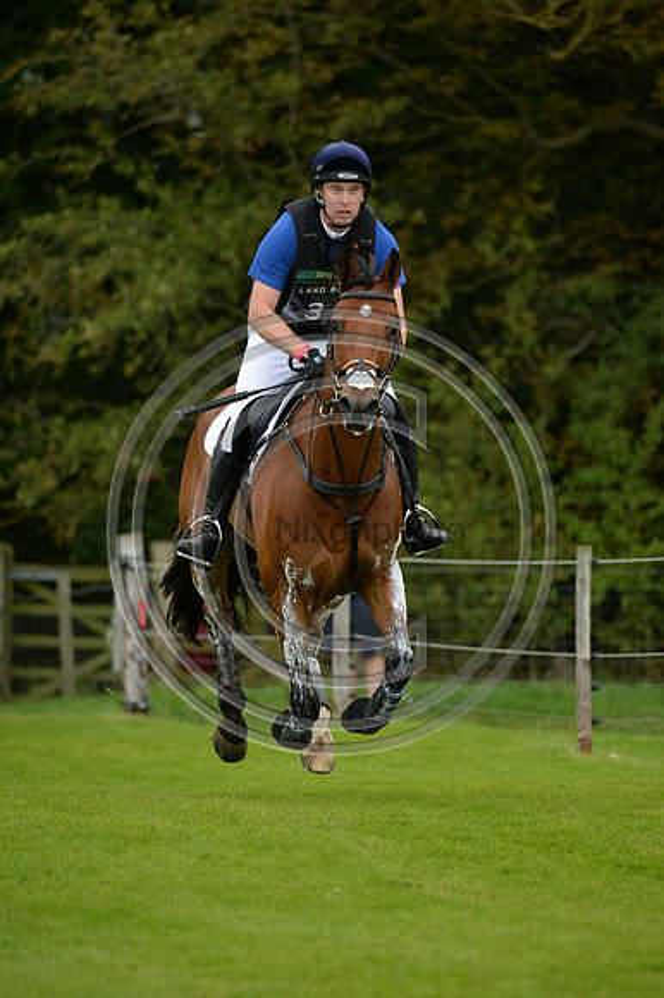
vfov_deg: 5.2
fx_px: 11079
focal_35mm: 400
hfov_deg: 3.4
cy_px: 499
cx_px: 332
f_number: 5.6
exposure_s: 1/1000
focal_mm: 400
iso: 1000
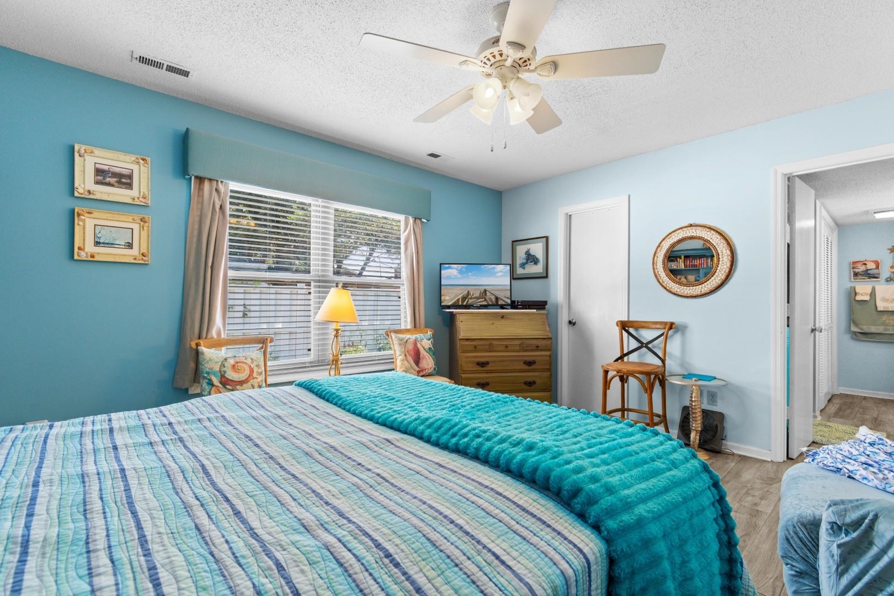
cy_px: 298
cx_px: 447
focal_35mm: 15
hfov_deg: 100.4
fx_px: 372
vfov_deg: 77.3
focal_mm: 10
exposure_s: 1/10
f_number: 4.5
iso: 100
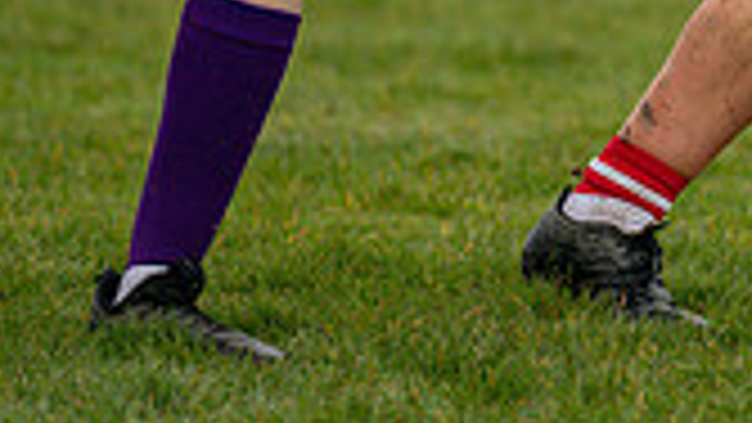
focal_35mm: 509
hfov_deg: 4.2
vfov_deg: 2.4
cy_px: -434
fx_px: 10151
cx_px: 1229
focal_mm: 140
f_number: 2.8
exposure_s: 1/1000
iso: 500
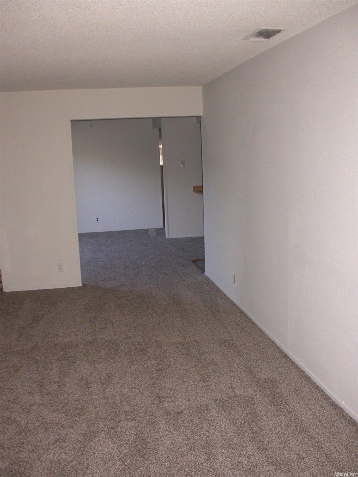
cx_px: 179
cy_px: 238
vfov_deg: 49.0
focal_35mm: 38
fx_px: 524
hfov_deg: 37.7
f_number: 2.6
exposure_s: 1/60
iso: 200
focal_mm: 7.85
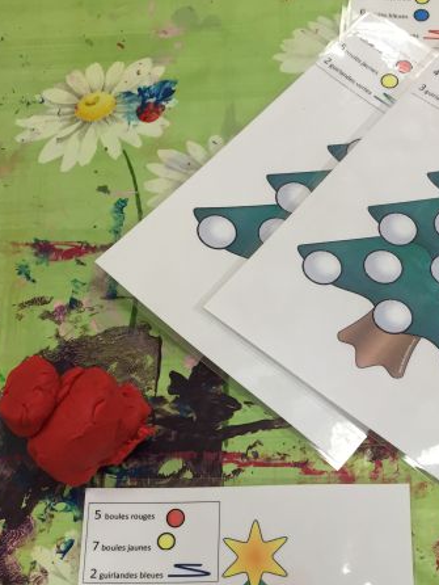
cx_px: 300
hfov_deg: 27.8
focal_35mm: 52
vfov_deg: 35.1
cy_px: 502
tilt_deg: -72.7
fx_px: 878
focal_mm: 4.15
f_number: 2.2
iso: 50
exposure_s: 1/33
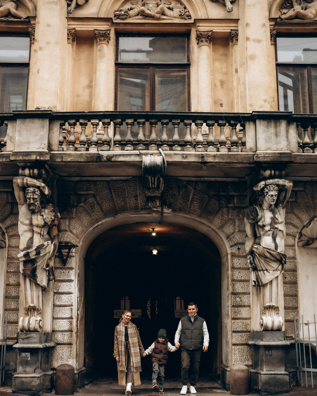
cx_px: 157
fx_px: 469
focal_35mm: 40
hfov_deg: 37.3
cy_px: 237
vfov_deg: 45.6
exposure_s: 1/2500
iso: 800
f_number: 1.4
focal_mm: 35
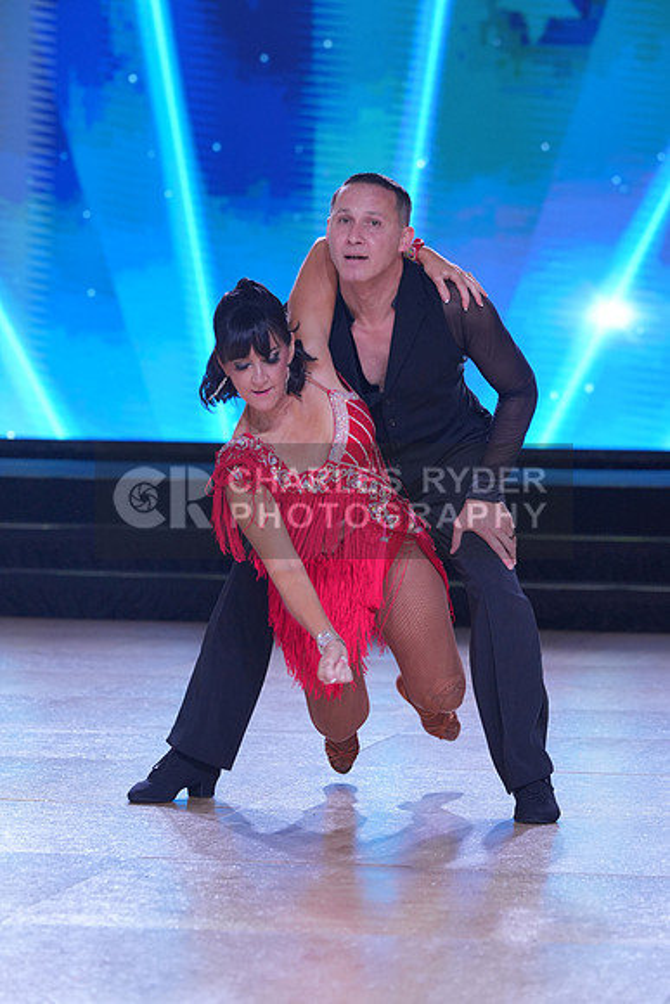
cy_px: 502
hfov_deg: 8.9
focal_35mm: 155
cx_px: 335
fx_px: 4324
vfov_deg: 13.2
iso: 1600
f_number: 5.6
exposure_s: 1/400
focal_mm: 155
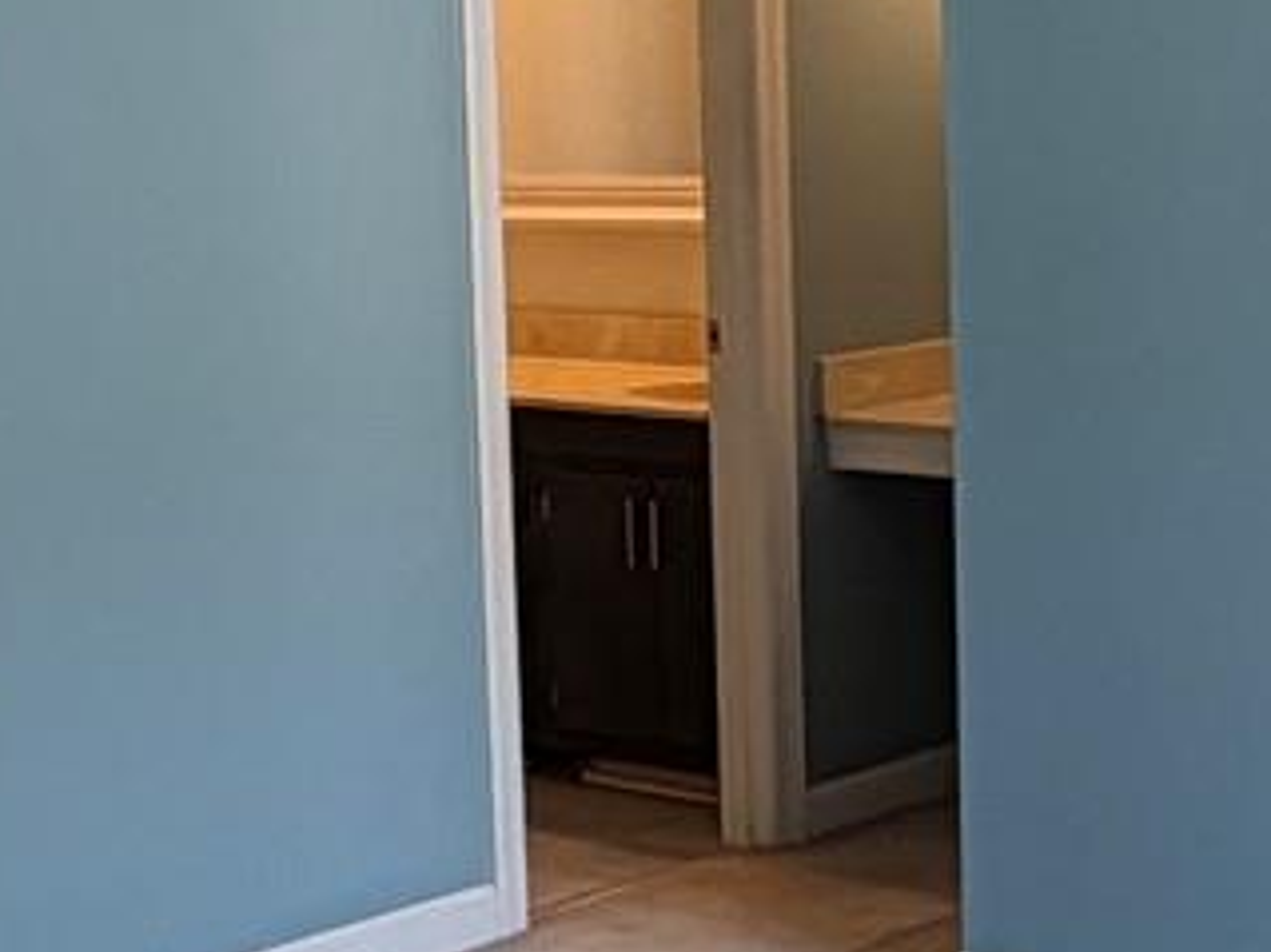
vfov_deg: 16.3
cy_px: 219
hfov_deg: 21.8
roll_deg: +2.2
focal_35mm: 90
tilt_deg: -4.4
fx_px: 3303
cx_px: 653
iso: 64
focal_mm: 2.22
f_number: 2.2
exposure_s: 1/120
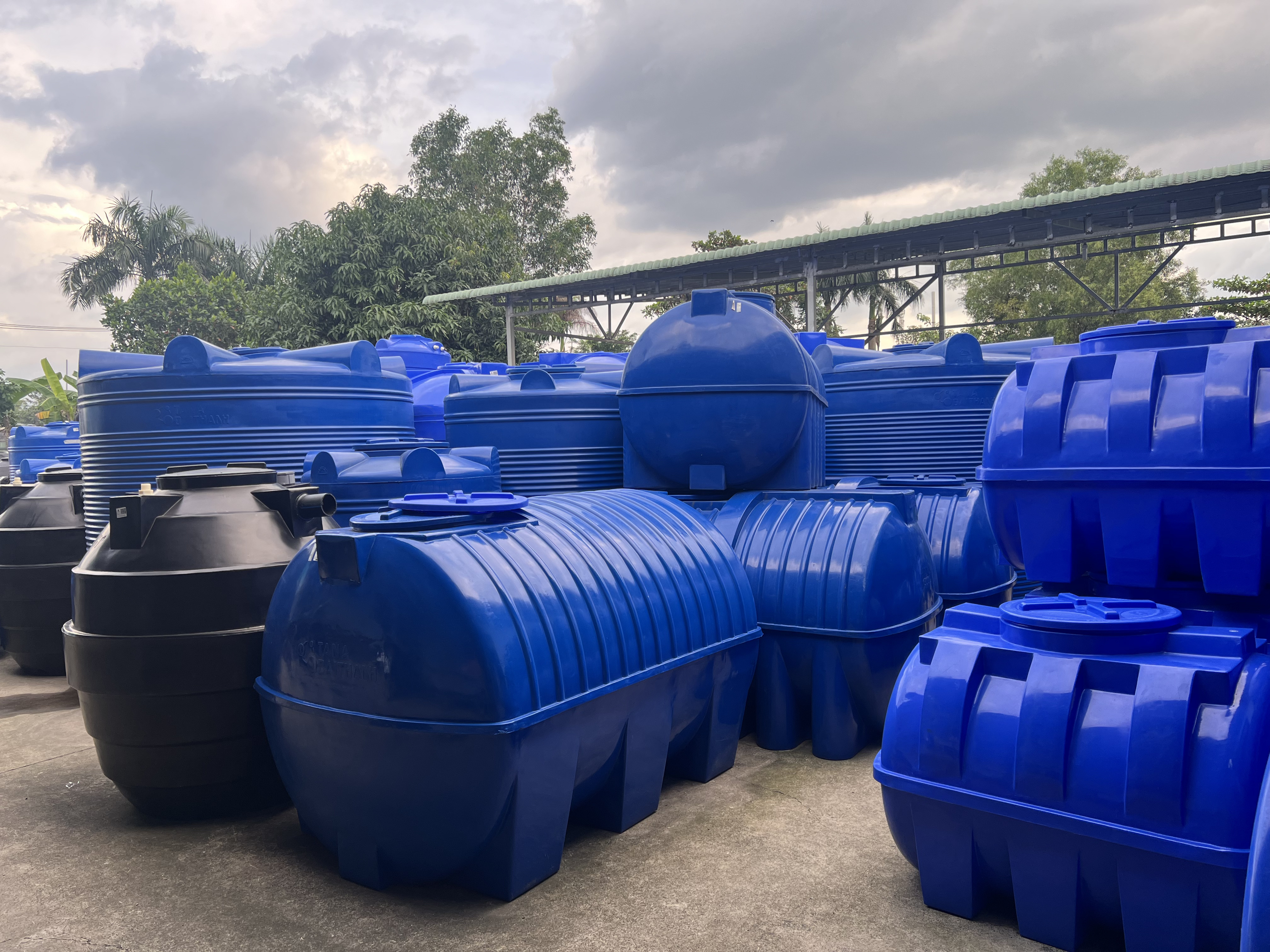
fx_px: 954
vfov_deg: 53.1
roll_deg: +2.1
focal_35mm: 26
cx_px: 635
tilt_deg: -2.4
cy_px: 476
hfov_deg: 67.3
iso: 50
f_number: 1.5
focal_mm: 5.7
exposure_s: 1/387
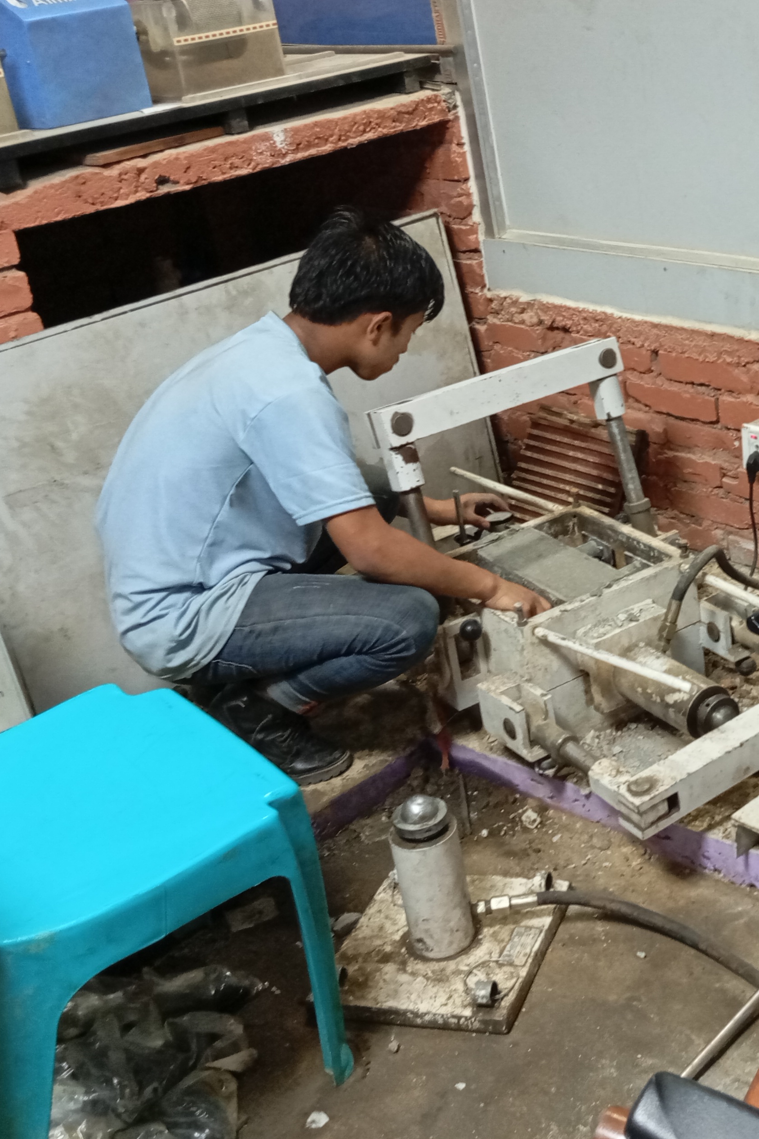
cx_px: 767
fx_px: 1486
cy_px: 547
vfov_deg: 41.9
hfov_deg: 27.0
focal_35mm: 47
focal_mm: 4.22
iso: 1132
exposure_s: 1/25
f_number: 1.8
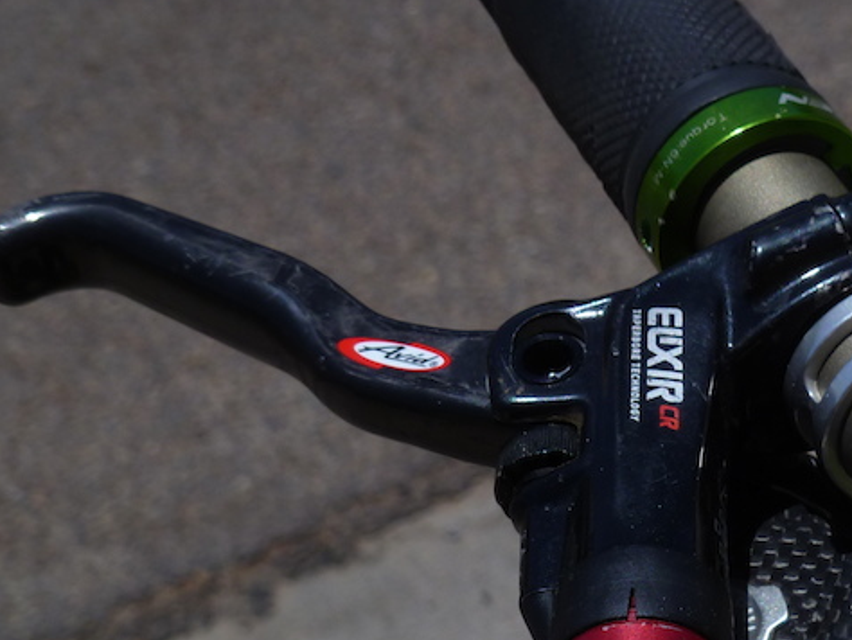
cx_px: 775
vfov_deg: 13.7
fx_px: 2660
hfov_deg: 17.9
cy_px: 336
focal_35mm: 108
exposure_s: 1/1000
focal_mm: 9
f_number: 3.9
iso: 80
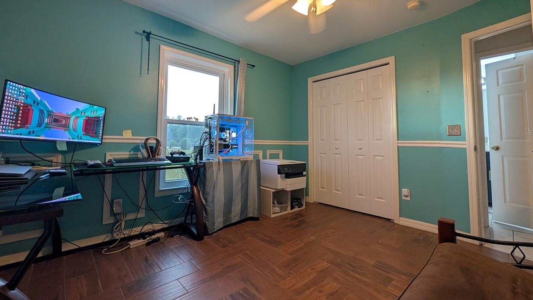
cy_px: 131
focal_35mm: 15
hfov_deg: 102.9
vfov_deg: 70.3
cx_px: 254
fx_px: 212
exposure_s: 1/120
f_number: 1.7
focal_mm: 2.02
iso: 106
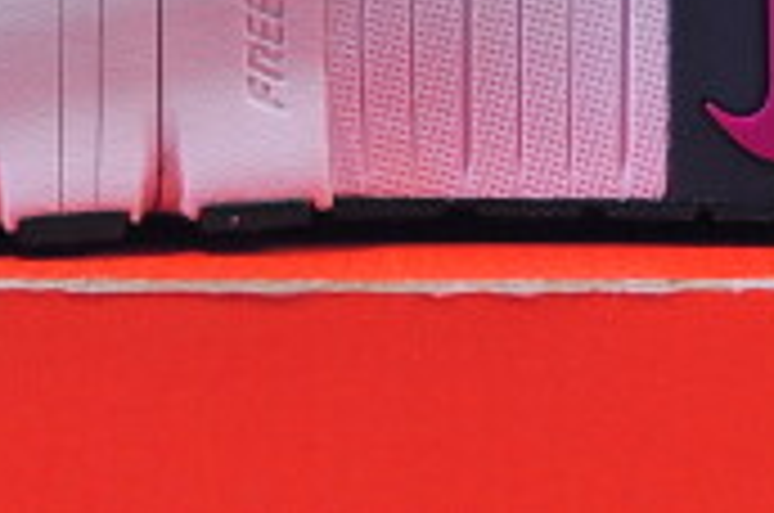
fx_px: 7468
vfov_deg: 3.9
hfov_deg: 5.9
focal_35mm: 348
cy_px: -677
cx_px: -27
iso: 250
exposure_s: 1/250
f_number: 3.2
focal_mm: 50
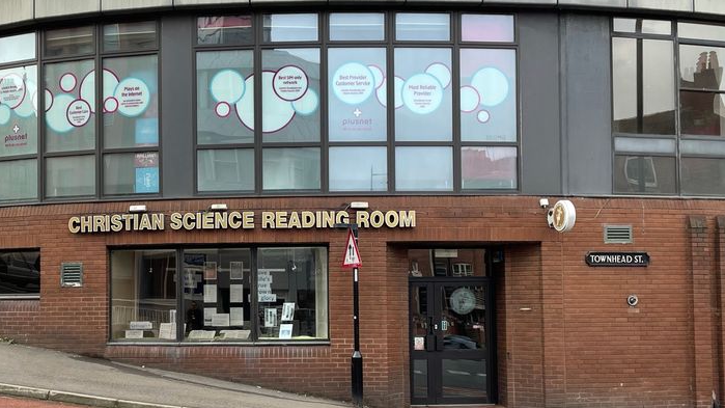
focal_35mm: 45
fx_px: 865
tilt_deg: +1.3
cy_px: 277
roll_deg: +0.1
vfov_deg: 26.3
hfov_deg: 45.0
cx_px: 257
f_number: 1.6
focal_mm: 4.2
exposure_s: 1/364
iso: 32
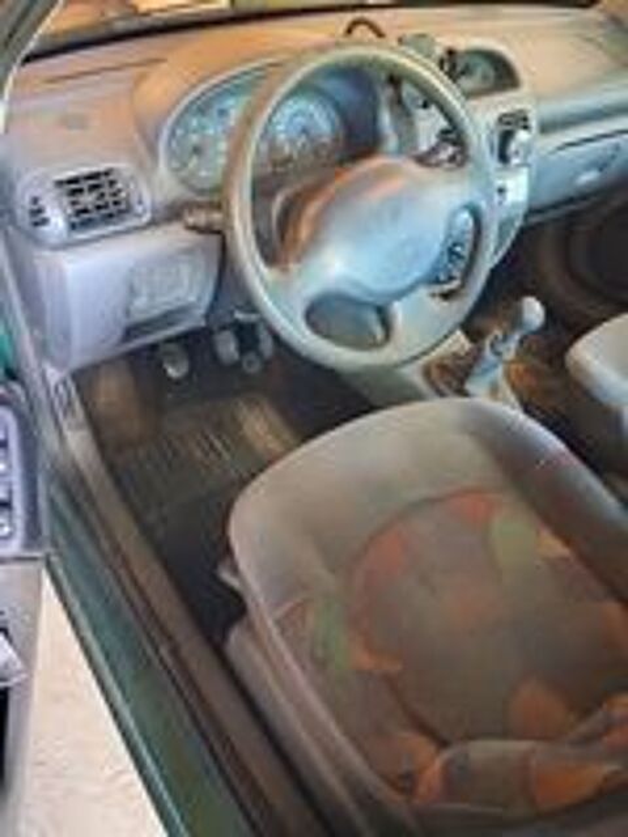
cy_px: 418
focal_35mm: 27
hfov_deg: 51.4
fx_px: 653
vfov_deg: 65.3
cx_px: 314
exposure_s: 1/14
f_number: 1.8
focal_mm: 4
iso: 1000
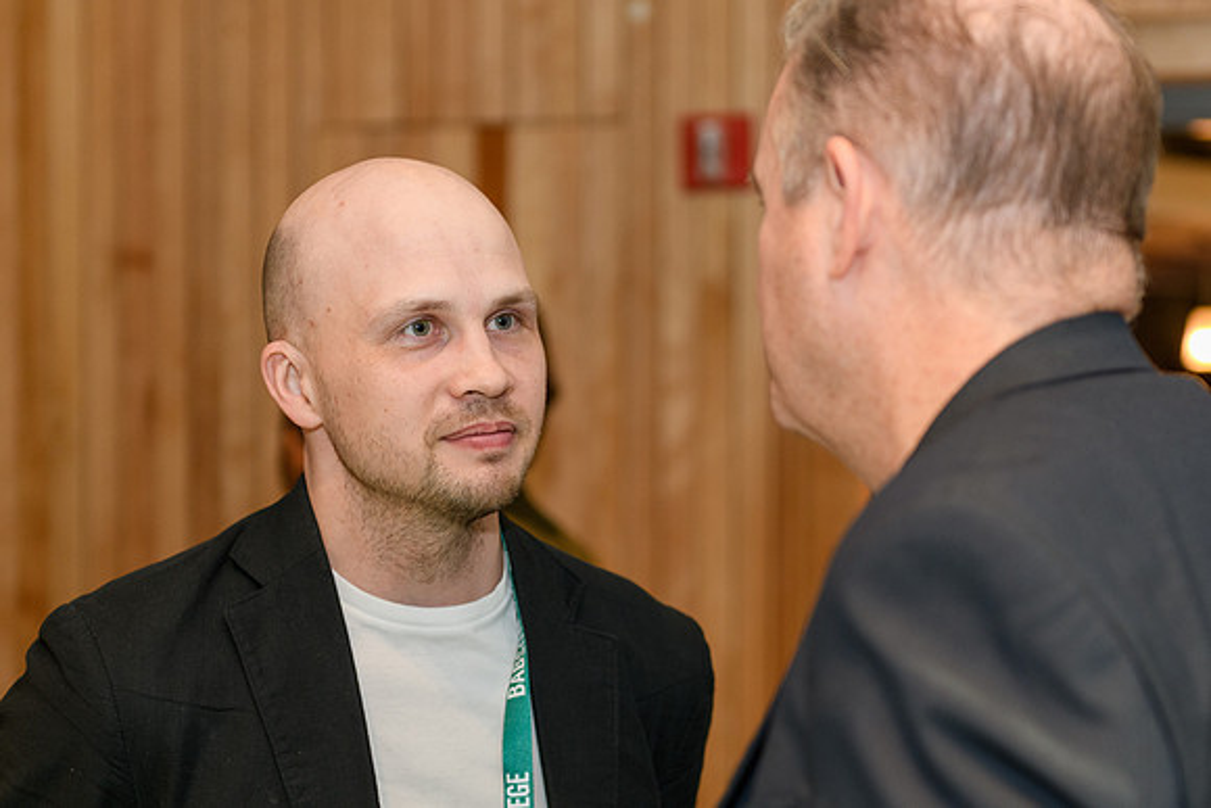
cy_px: 502
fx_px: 3108
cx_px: 666
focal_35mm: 92
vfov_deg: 14.8
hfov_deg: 22.0
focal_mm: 70
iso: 640
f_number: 3.2
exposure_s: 1/160
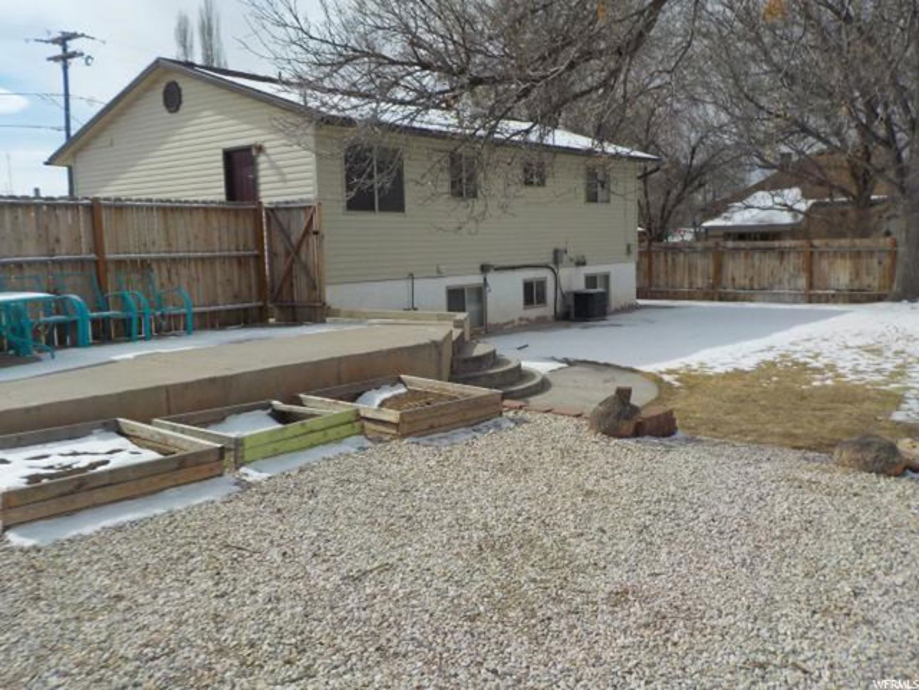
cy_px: 345
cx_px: 460
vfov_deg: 46.8
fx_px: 796
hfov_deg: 60.0
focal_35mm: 30
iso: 125
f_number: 6.6
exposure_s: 1/640
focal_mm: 4.1
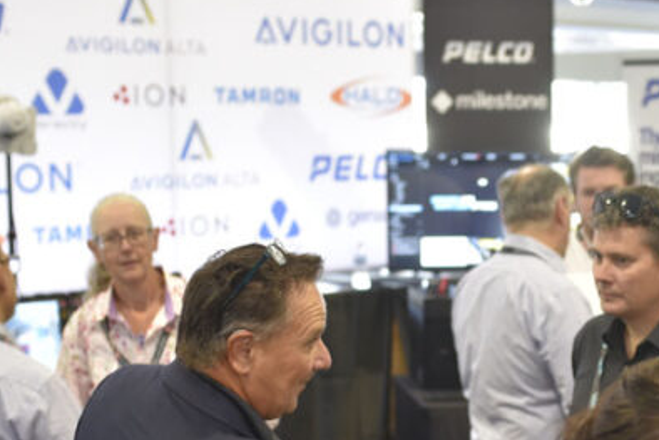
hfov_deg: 21.9
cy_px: 482
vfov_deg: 14.7
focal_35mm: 91
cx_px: 574
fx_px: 1666
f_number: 2.5
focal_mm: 35
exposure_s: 1/60
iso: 800
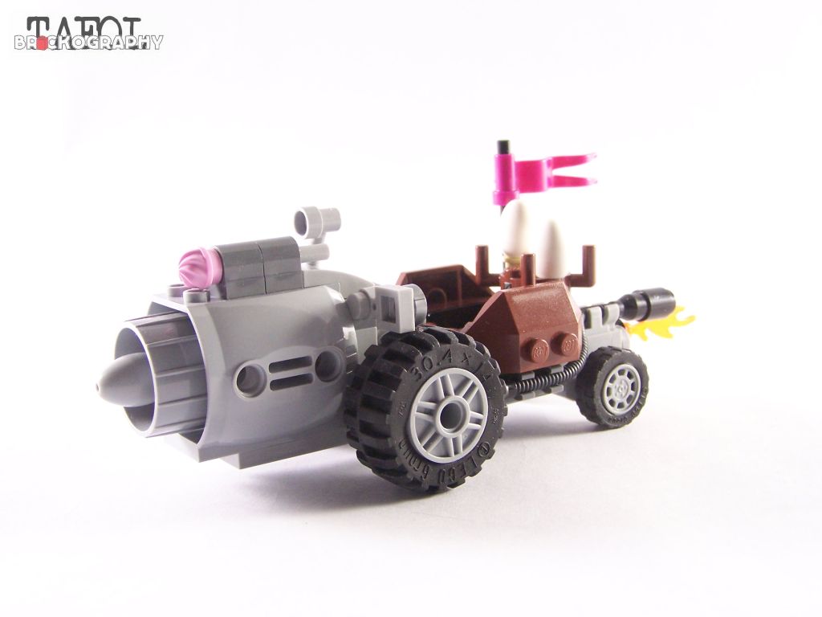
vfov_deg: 28.6
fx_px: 1211
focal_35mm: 51
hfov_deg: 37.5
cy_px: 308
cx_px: 411
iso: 200
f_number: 3.2
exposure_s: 1/20
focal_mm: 8.5
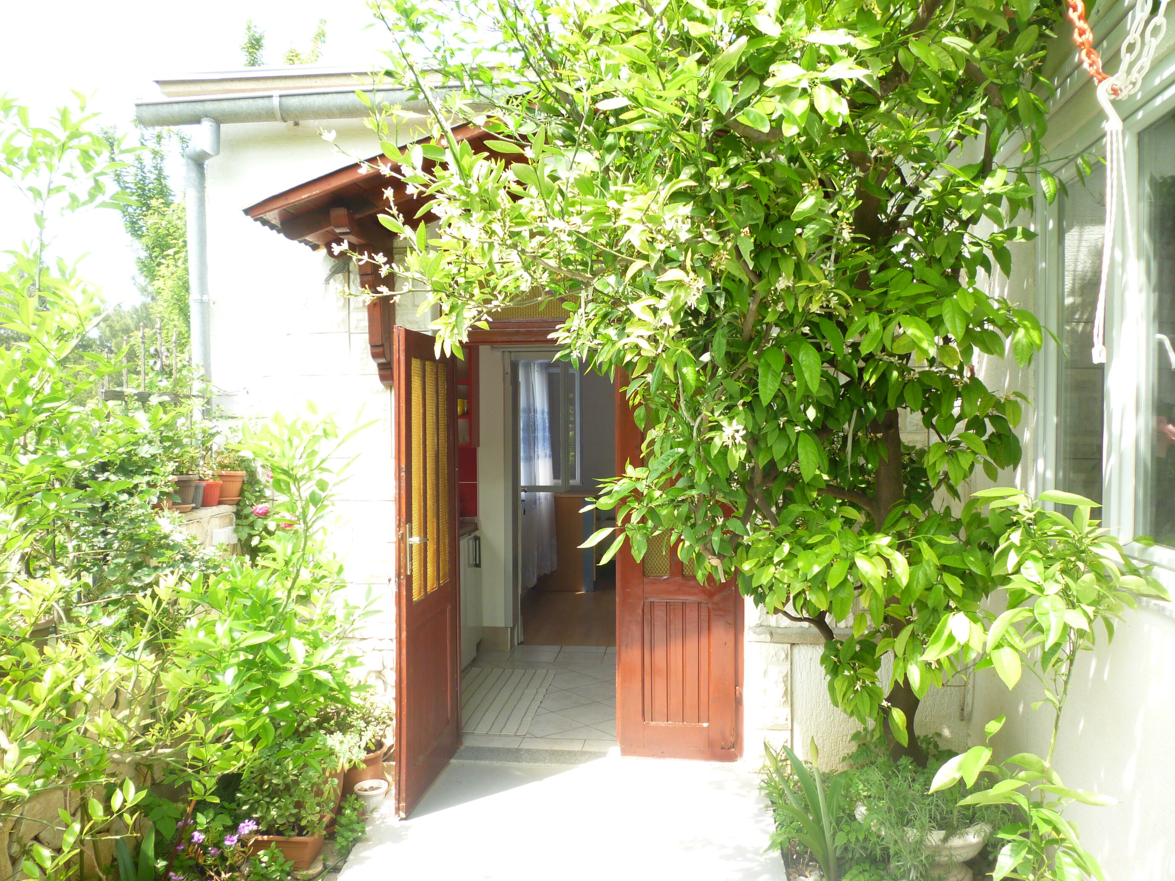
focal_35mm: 28
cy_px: 440
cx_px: 588
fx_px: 950
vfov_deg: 49.7
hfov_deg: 63.4
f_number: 3.1
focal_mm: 5
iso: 100
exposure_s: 1/100
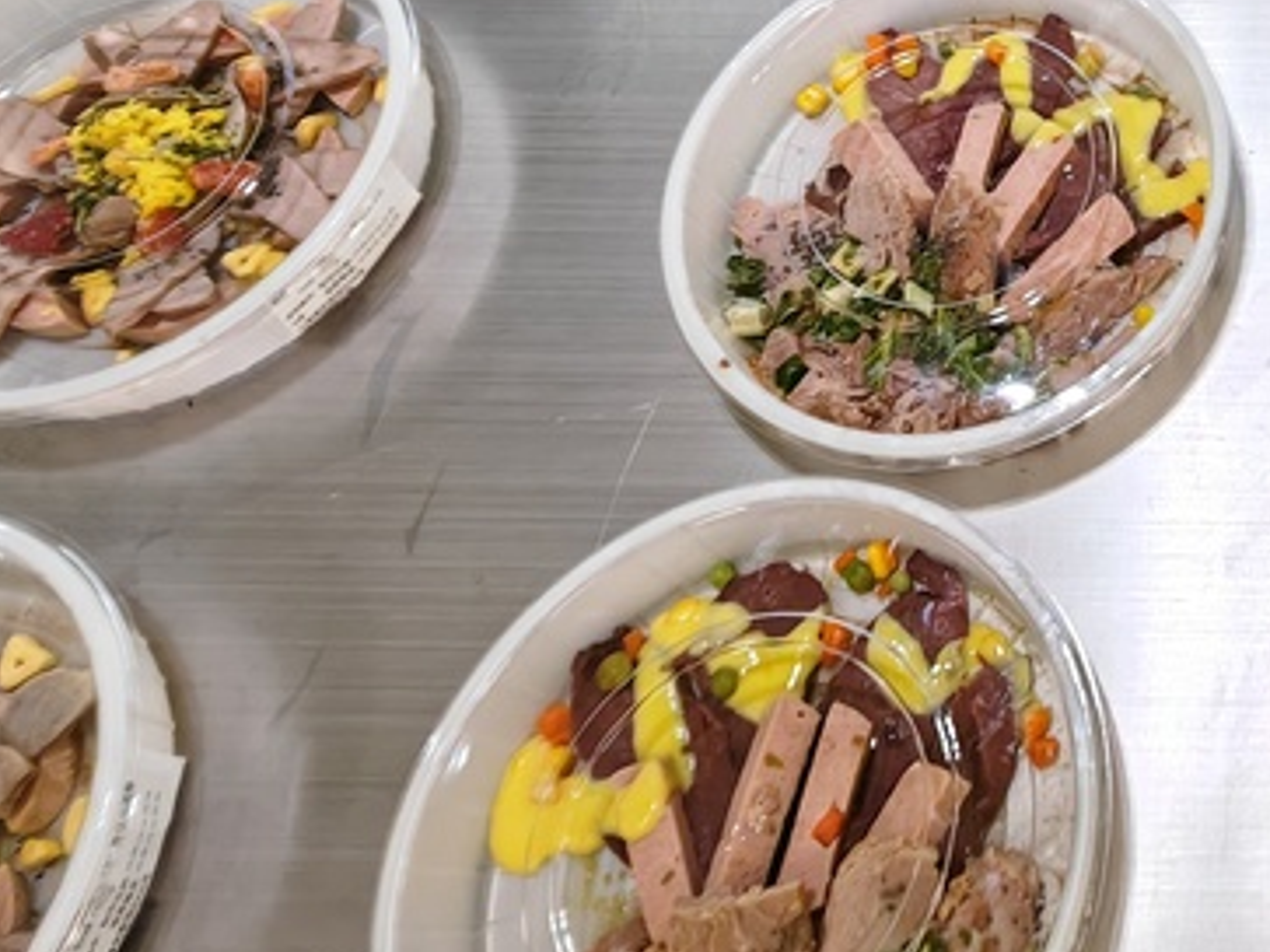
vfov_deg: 30.8
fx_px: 1577
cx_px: 1399
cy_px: -28
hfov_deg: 36.9
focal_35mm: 43
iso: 200
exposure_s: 1/100
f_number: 2
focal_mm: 1.82
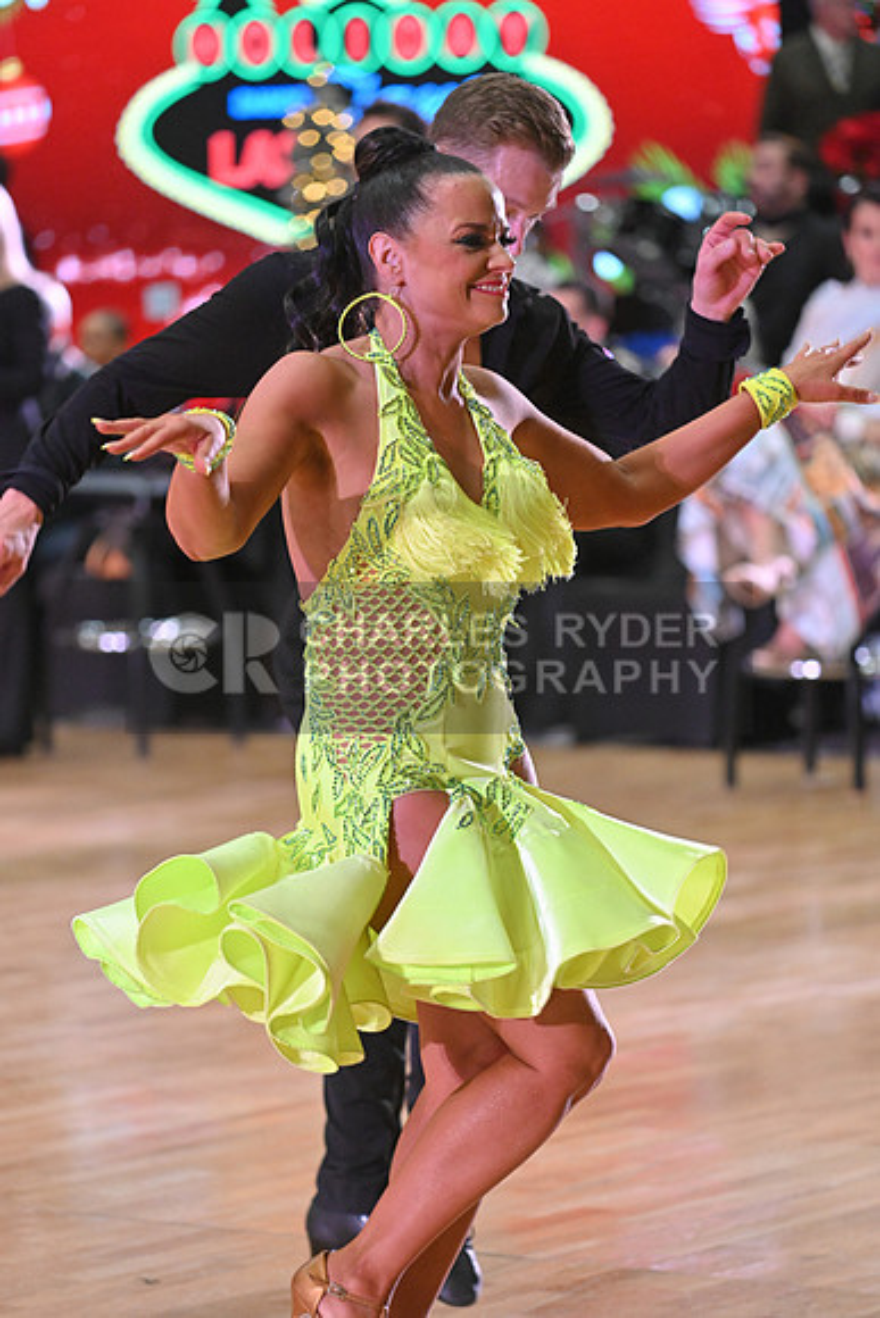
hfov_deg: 8.3
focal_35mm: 165
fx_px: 6046
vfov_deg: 12.4
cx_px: 440
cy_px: 659
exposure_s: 1/400
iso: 4000
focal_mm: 165
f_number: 4
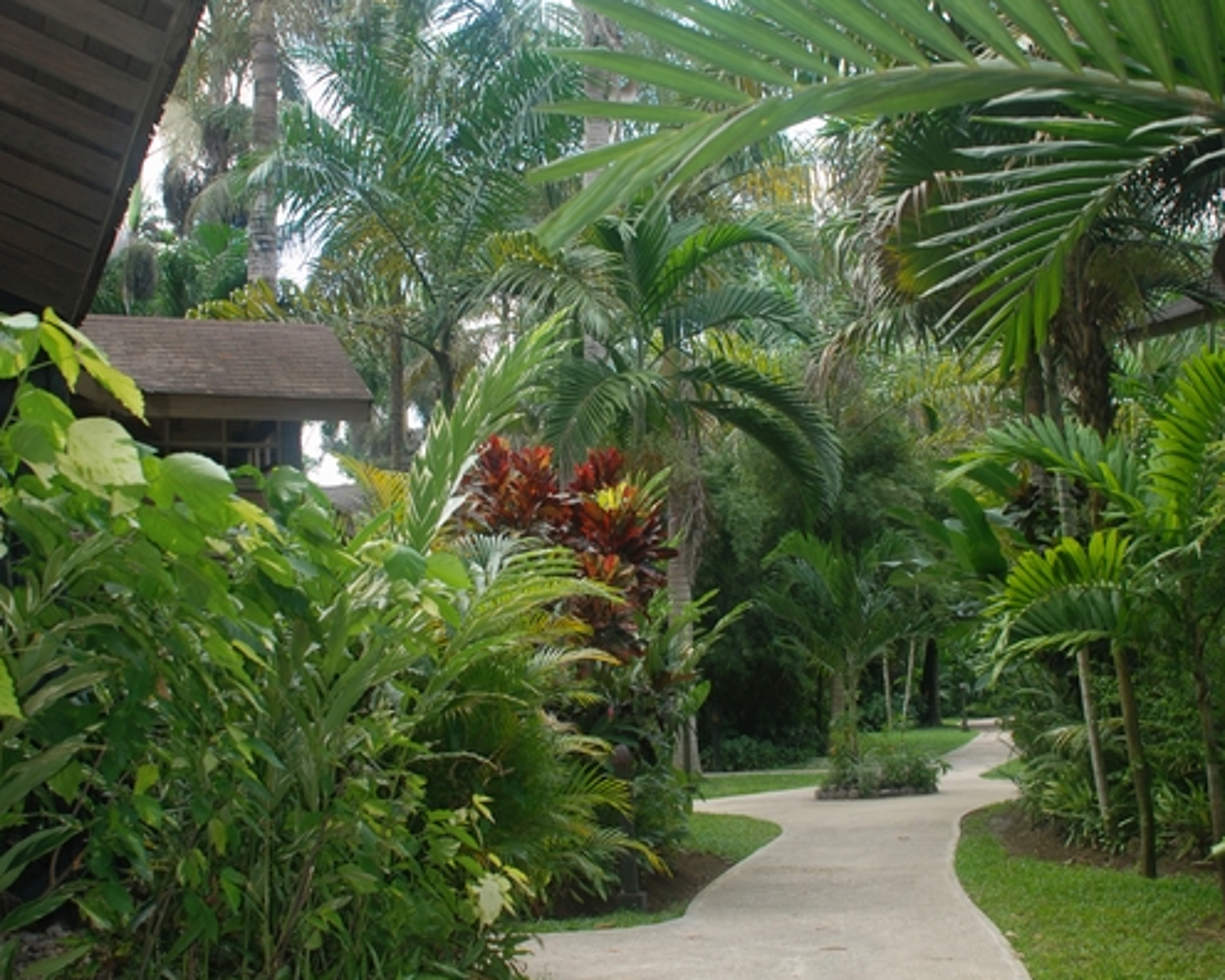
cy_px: 455
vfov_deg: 32.1
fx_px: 1704
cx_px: 616
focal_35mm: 47
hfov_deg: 39.5
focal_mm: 22
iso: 180
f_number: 3.8
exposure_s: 1/125
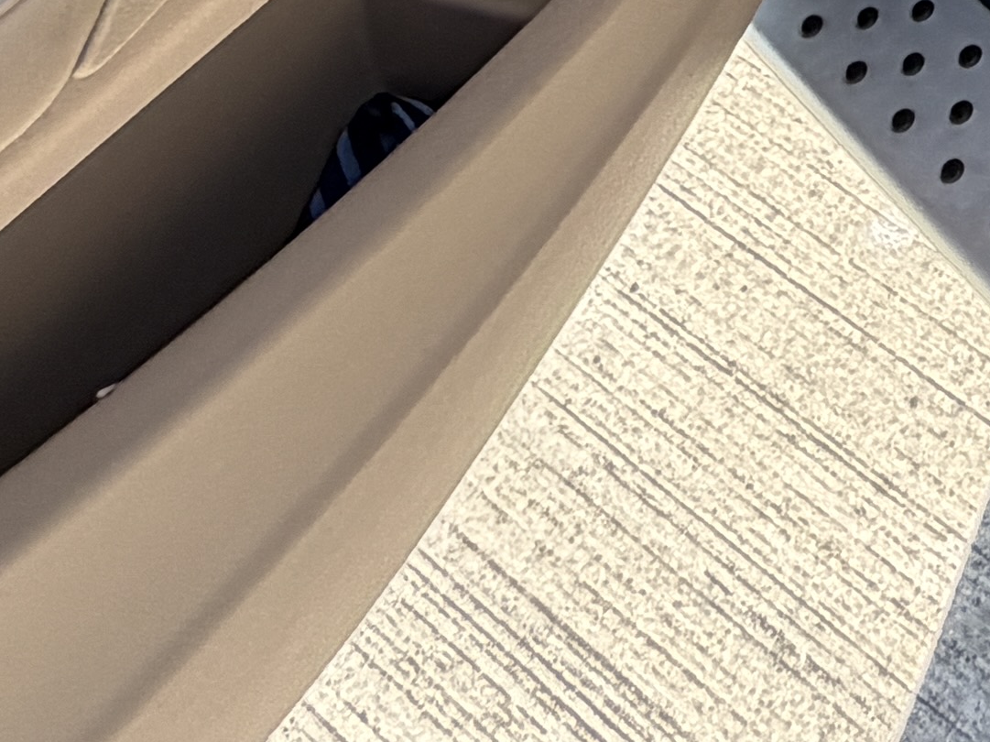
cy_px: -1061
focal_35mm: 74
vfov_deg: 13.8
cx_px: 1575
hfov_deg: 21.2
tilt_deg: -22.6
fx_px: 2116
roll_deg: -2.5
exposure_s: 1/502
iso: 50
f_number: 2.2
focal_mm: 2.22
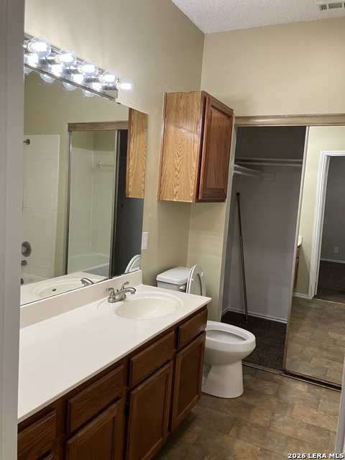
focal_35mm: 28
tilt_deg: -5.2
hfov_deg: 49.7
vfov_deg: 63.4
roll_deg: -2.2
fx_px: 372
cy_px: 230
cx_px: 172
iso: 64
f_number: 1.8
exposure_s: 1/60
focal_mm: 3.99
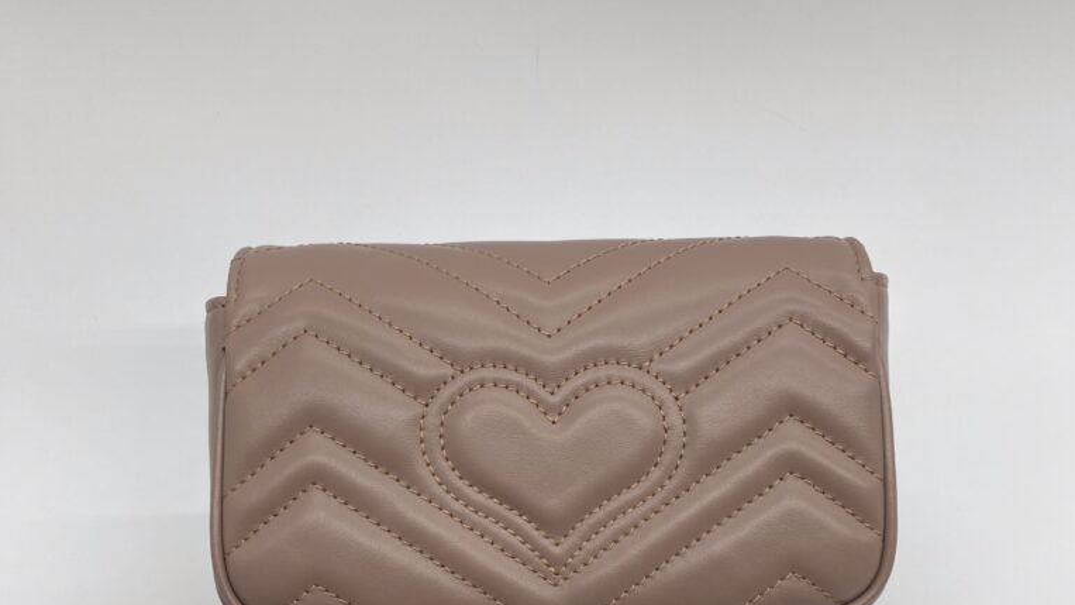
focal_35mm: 38
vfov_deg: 30.6
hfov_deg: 52.8
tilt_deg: -47.2
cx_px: 540
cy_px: 461
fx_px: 1083
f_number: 1.8
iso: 32
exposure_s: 1/129
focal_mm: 4.25
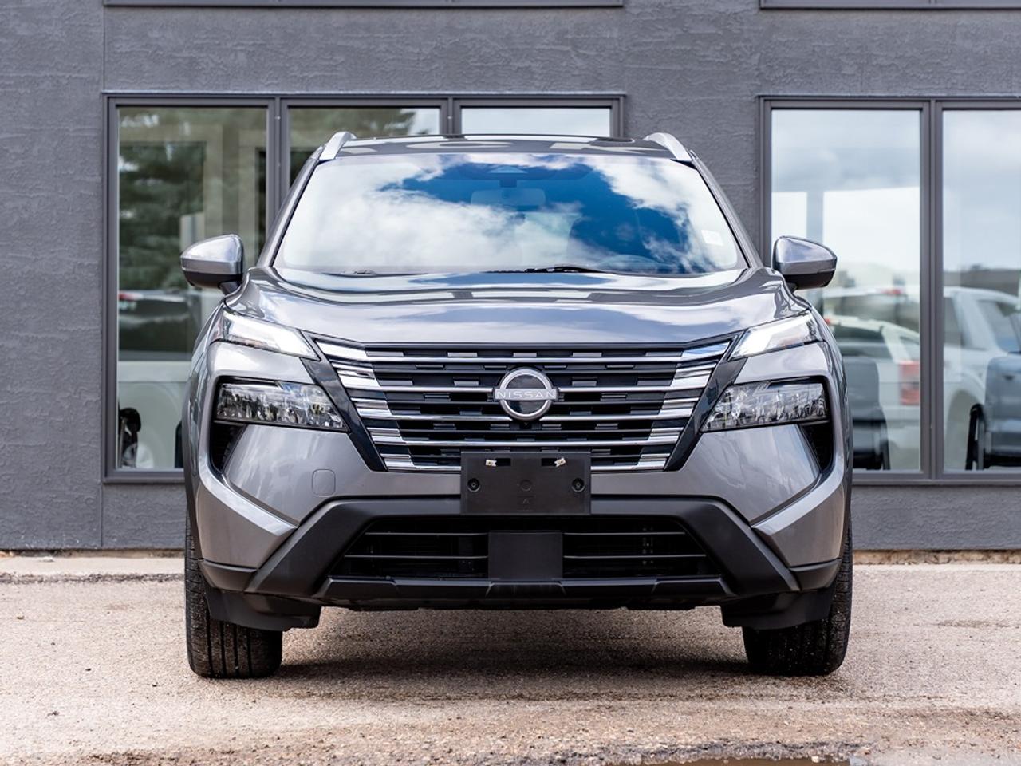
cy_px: 326
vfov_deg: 16.3
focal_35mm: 91
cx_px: 518
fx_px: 2673
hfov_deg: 21.6
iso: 100
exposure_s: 1/400
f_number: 4
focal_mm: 63.7
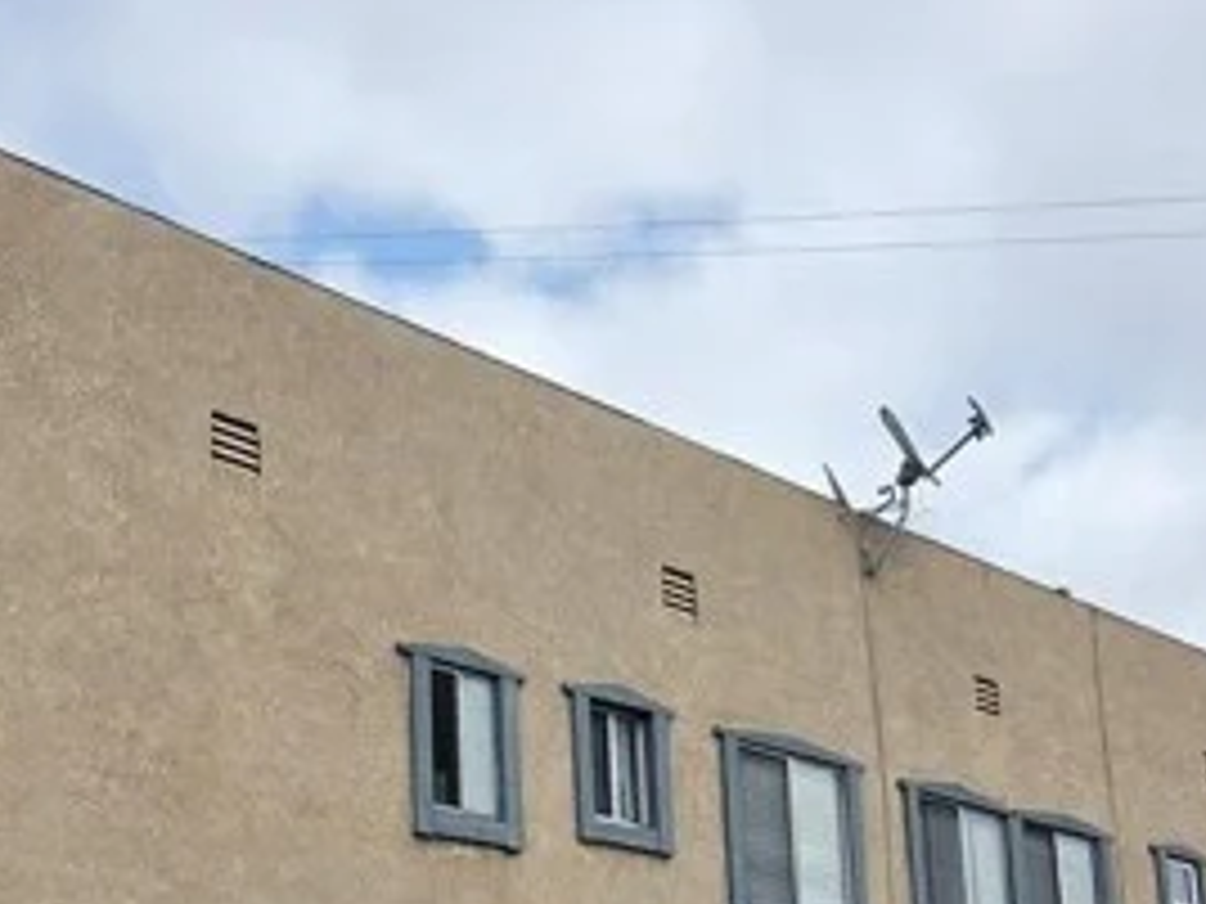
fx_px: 1916
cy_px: 967
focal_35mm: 55
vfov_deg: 24.9
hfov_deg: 34.4
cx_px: 356
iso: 80
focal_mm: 5.4
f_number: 1.8
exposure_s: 1/4899
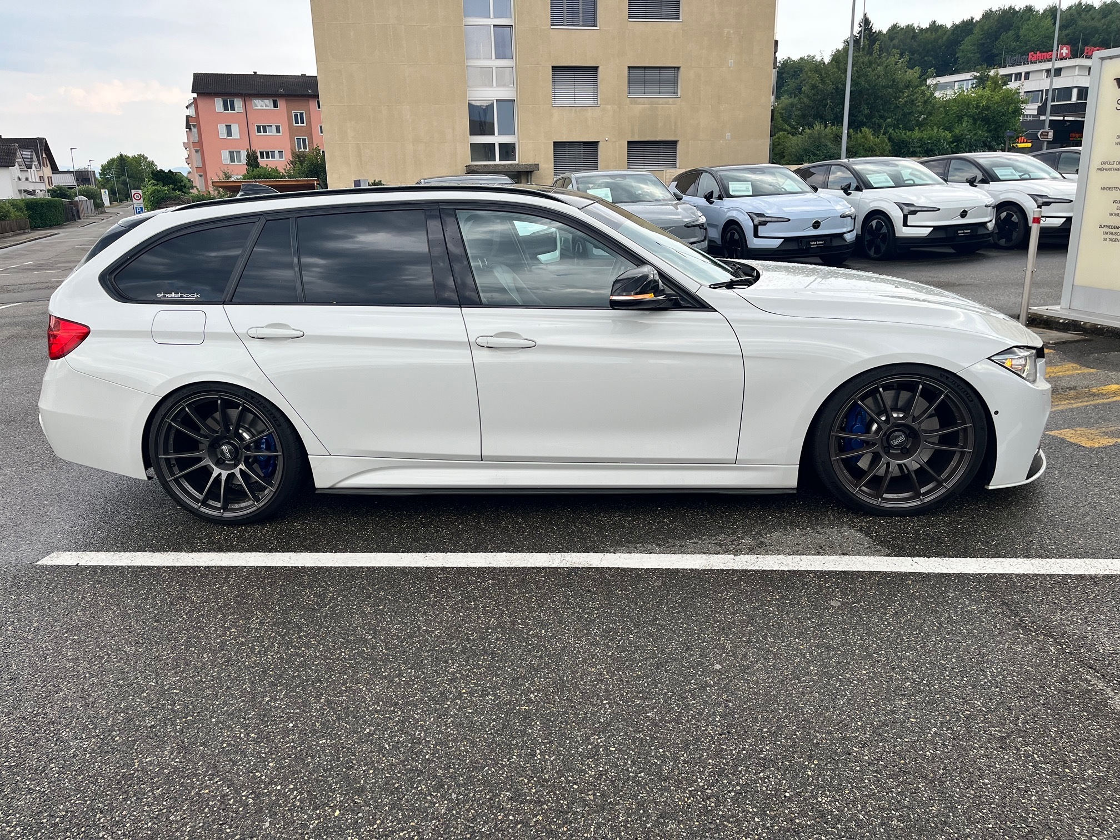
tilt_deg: -14.2
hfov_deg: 67.3
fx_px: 841
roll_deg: +0.9
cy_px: 420
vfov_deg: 53.1
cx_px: 560
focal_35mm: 26
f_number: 1.6
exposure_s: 1/793
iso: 50
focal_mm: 5.1
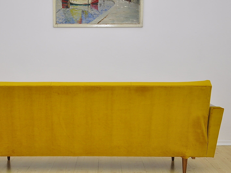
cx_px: 89
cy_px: 110
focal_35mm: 70
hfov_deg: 27.7
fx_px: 467
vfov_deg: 21.0
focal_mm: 32
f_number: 4.2
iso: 400
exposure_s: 1/160
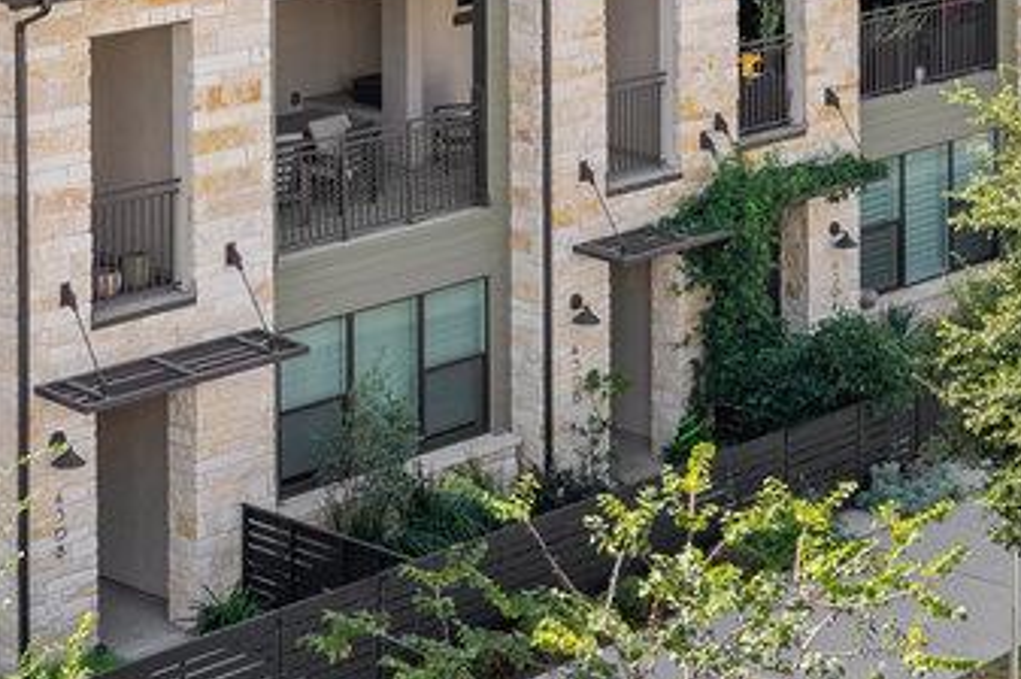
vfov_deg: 11.9
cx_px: 963
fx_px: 3032
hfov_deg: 18.7
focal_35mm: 107
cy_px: -476
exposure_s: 1/100
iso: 250
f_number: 8
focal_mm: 30
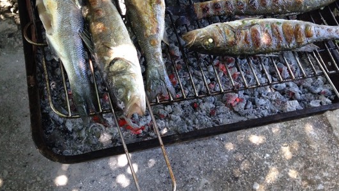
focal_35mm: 49
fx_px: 440
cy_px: 63
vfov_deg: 24.3
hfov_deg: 42.1
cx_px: 173
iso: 80
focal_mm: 4.12
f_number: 2.4
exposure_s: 1/120
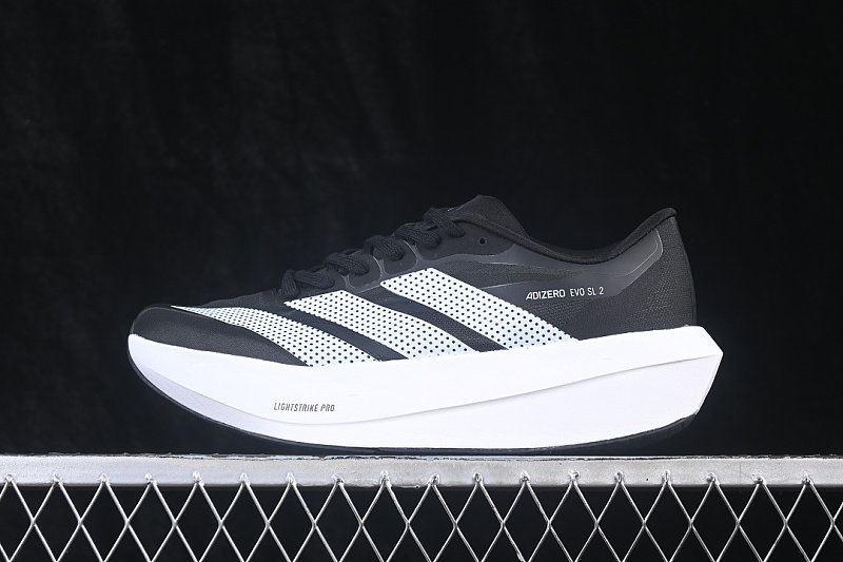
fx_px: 1756
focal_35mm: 75
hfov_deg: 27.0
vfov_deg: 18.2
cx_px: 422
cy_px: 281
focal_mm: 50
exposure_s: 1/60
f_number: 6.3
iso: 160
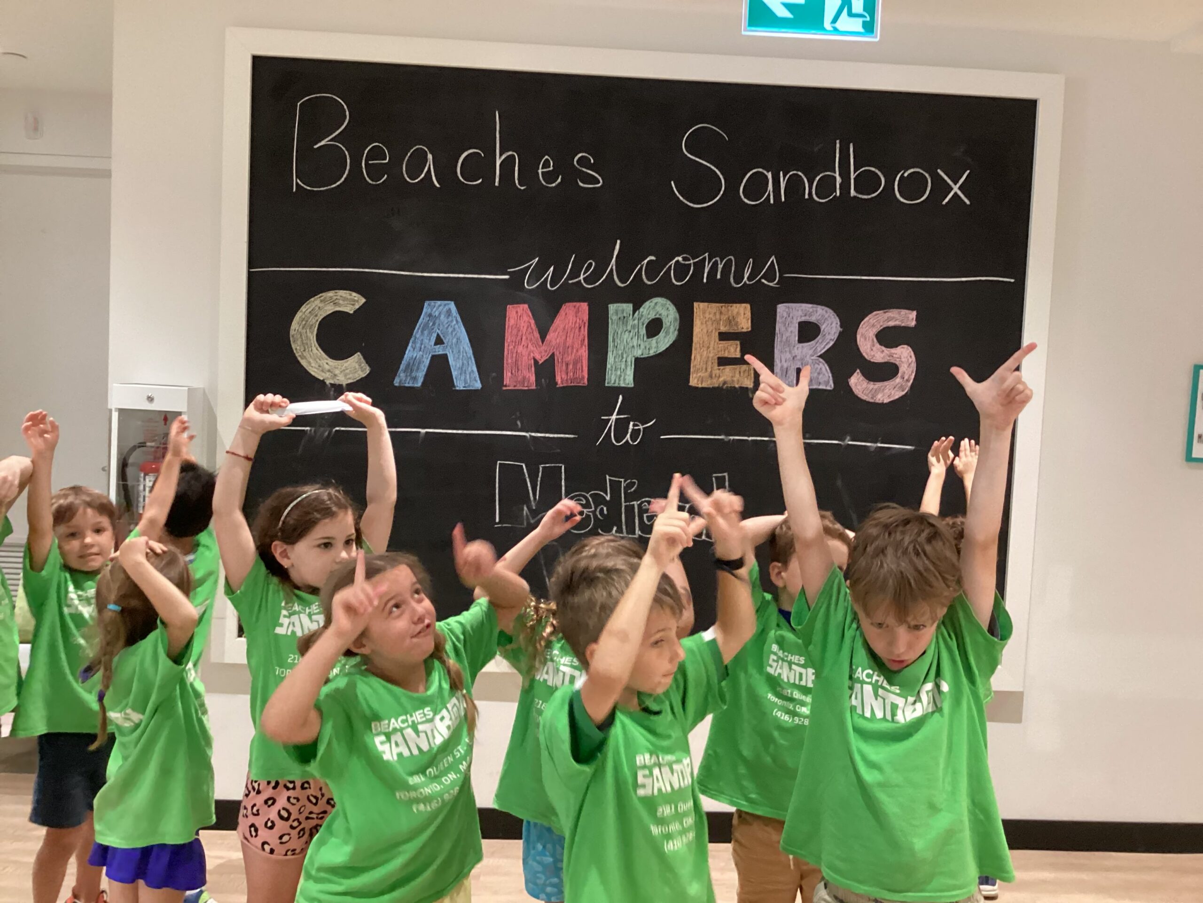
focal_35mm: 31
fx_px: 1077
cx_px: 602
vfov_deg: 45.4
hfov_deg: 58.4
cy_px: 452
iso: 400
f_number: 2.4
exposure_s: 1/50
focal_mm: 3.3
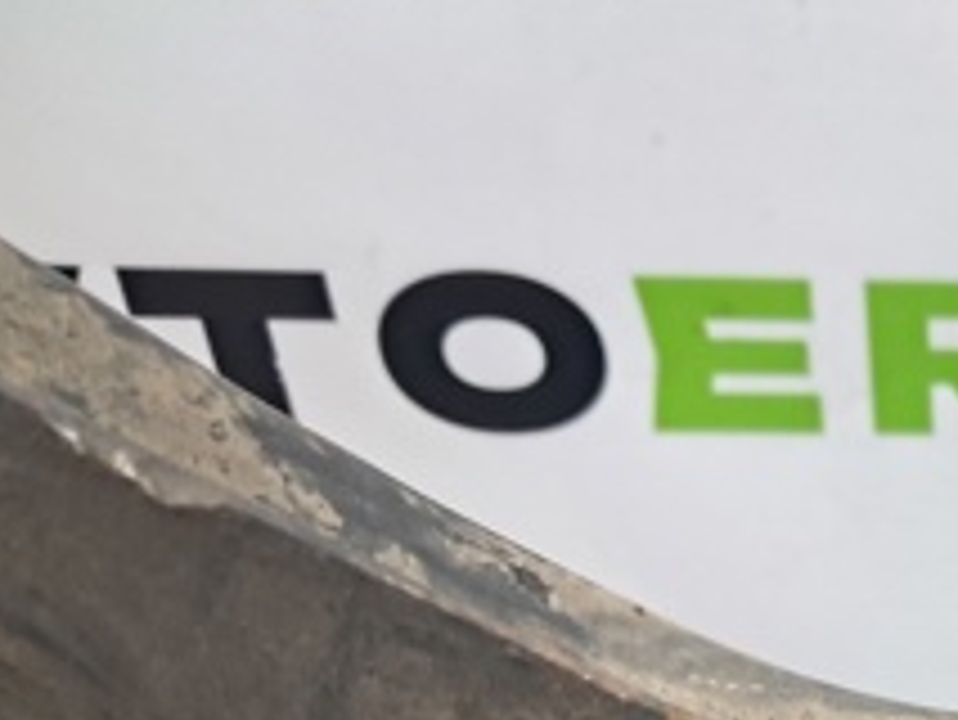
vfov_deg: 16.7
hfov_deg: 20.8
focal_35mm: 81
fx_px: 2243
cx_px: 1399
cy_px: 1055
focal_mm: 4
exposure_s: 1/50
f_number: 1.8
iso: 250
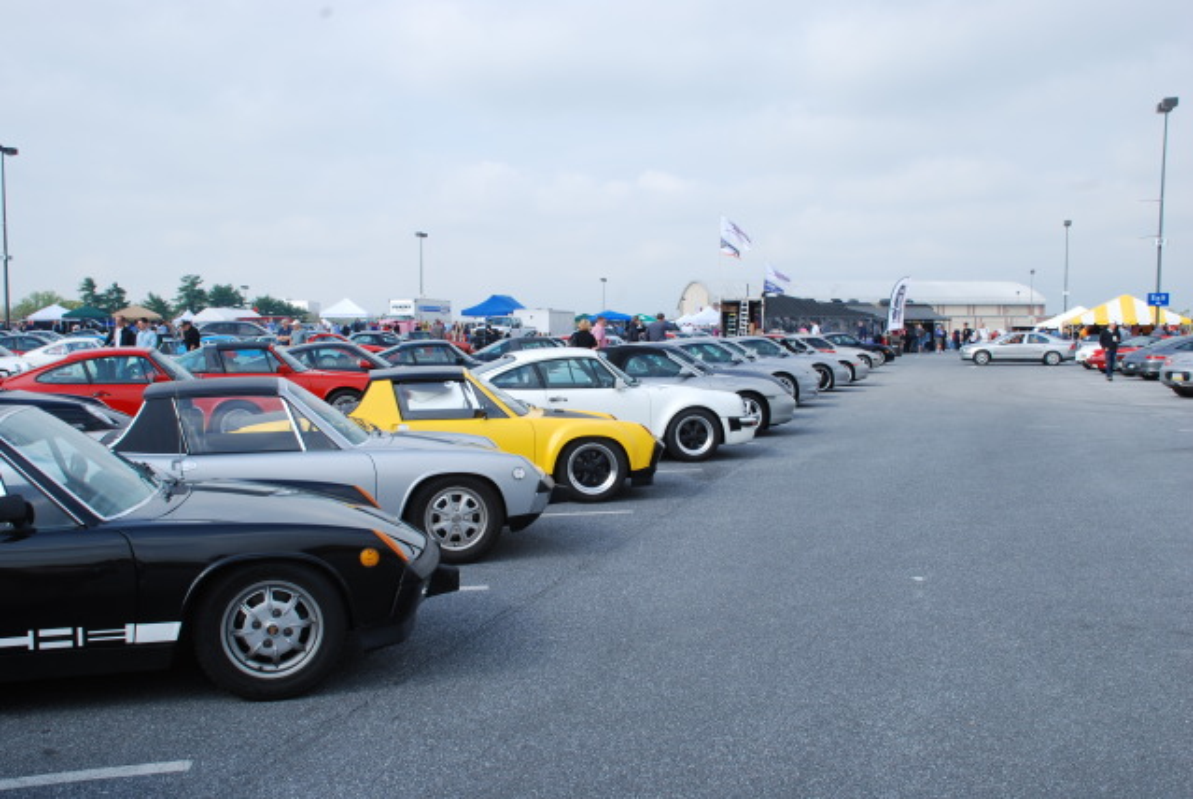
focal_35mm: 39
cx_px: 596
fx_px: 1294
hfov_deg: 49.5
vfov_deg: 34.3
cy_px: 400
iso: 100
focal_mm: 26
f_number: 13
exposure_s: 1/60
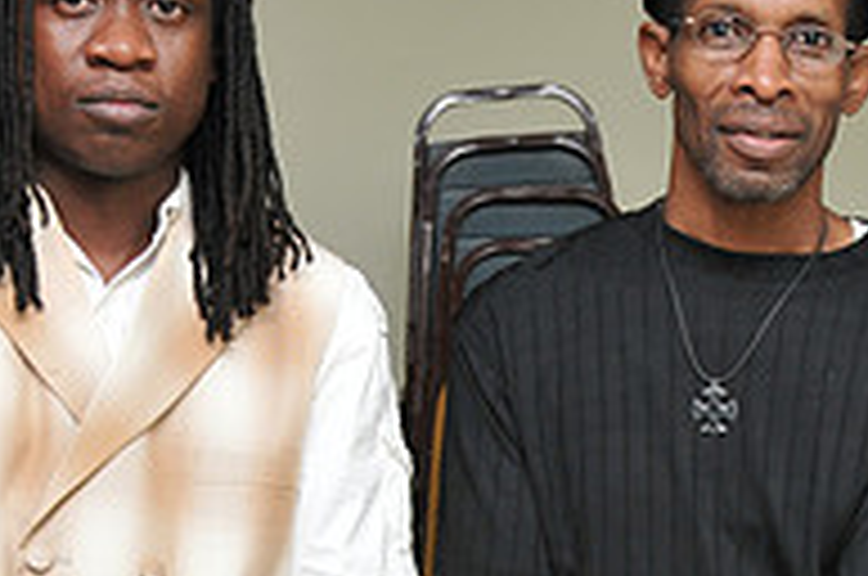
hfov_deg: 18.1
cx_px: 670
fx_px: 2708
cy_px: 475
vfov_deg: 12.1
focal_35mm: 112
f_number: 5.6
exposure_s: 1/30
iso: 320
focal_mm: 25
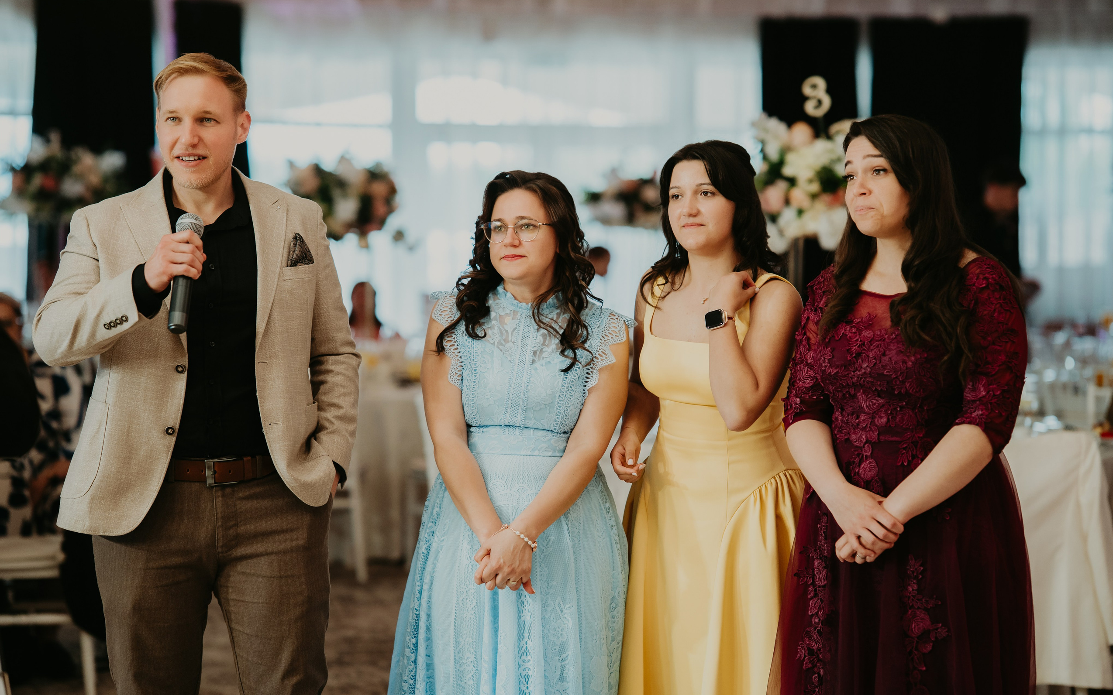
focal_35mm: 87
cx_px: 555
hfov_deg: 23.8
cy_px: 330
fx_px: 2639
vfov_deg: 15.0
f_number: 2
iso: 800
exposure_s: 1/500
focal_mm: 85
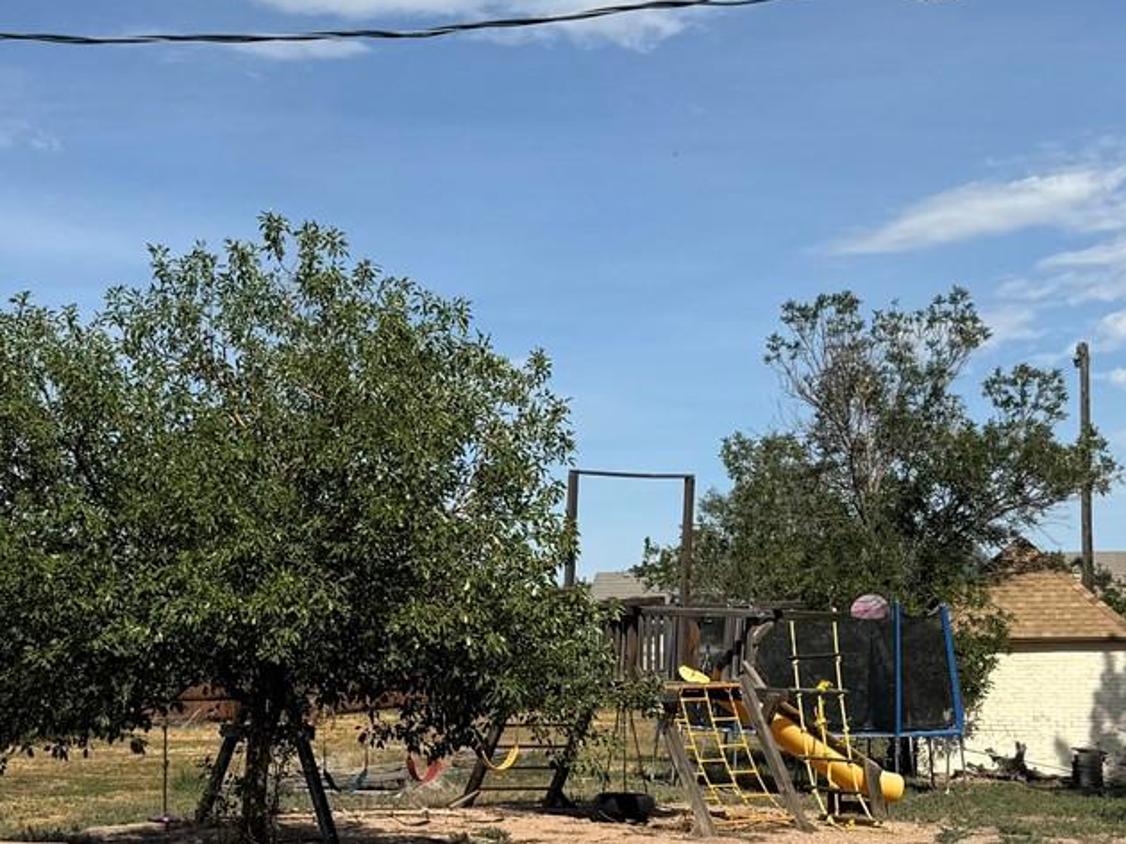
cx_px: 313
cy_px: 608
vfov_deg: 23.8
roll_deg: -0.4
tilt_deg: +0.4
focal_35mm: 61
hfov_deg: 31.3
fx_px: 1983
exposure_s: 1/6410
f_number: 1.78
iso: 80
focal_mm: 6.76
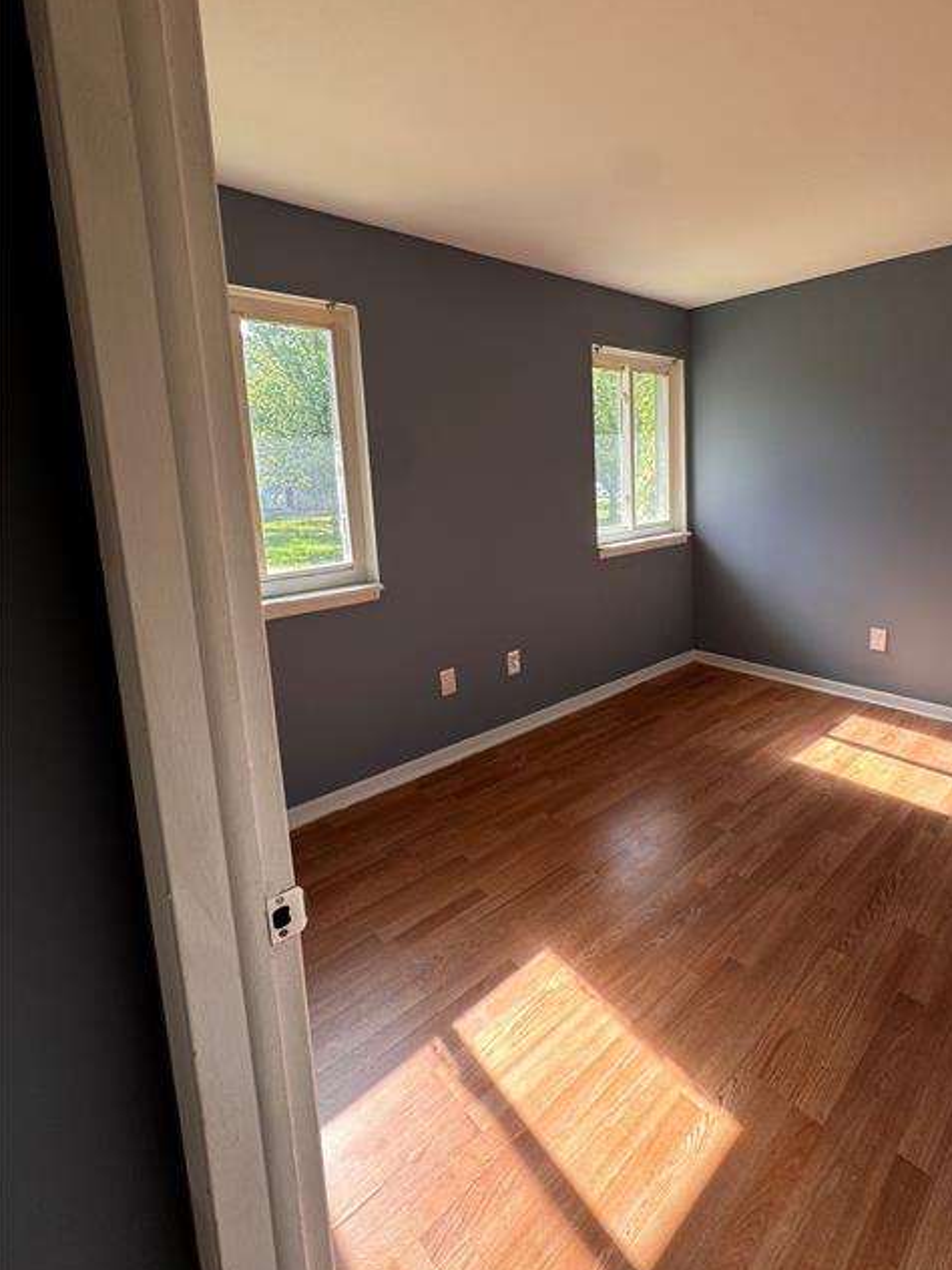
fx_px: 623
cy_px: 555
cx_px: 576
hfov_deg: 73.8
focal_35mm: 17
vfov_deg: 90.6
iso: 64
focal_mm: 2.22
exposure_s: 1/99
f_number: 2.2
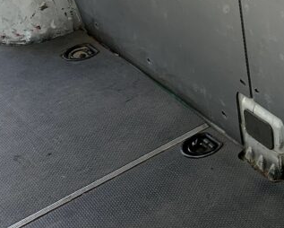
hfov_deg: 17.3
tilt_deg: -17.8
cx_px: 462
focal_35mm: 96
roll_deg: +1.7
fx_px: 807
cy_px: -105
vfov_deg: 15.0
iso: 25
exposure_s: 1/130
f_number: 1.8
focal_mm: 4.25
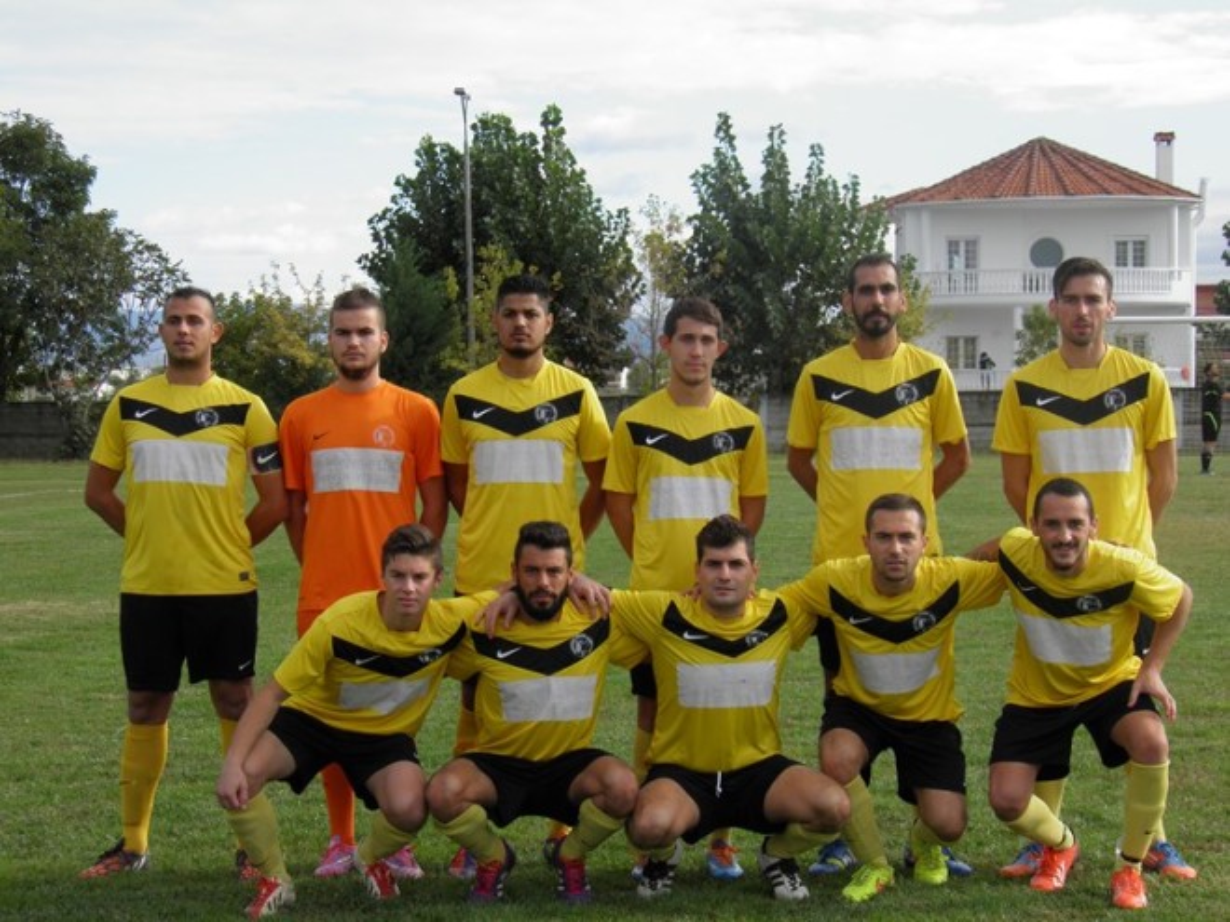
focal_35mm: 84
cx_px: 615
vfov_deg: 17.6
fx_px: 2985
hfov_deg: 23.3
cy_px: 461
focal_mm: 15.2
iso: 50
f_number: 5.6
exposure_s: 1/250
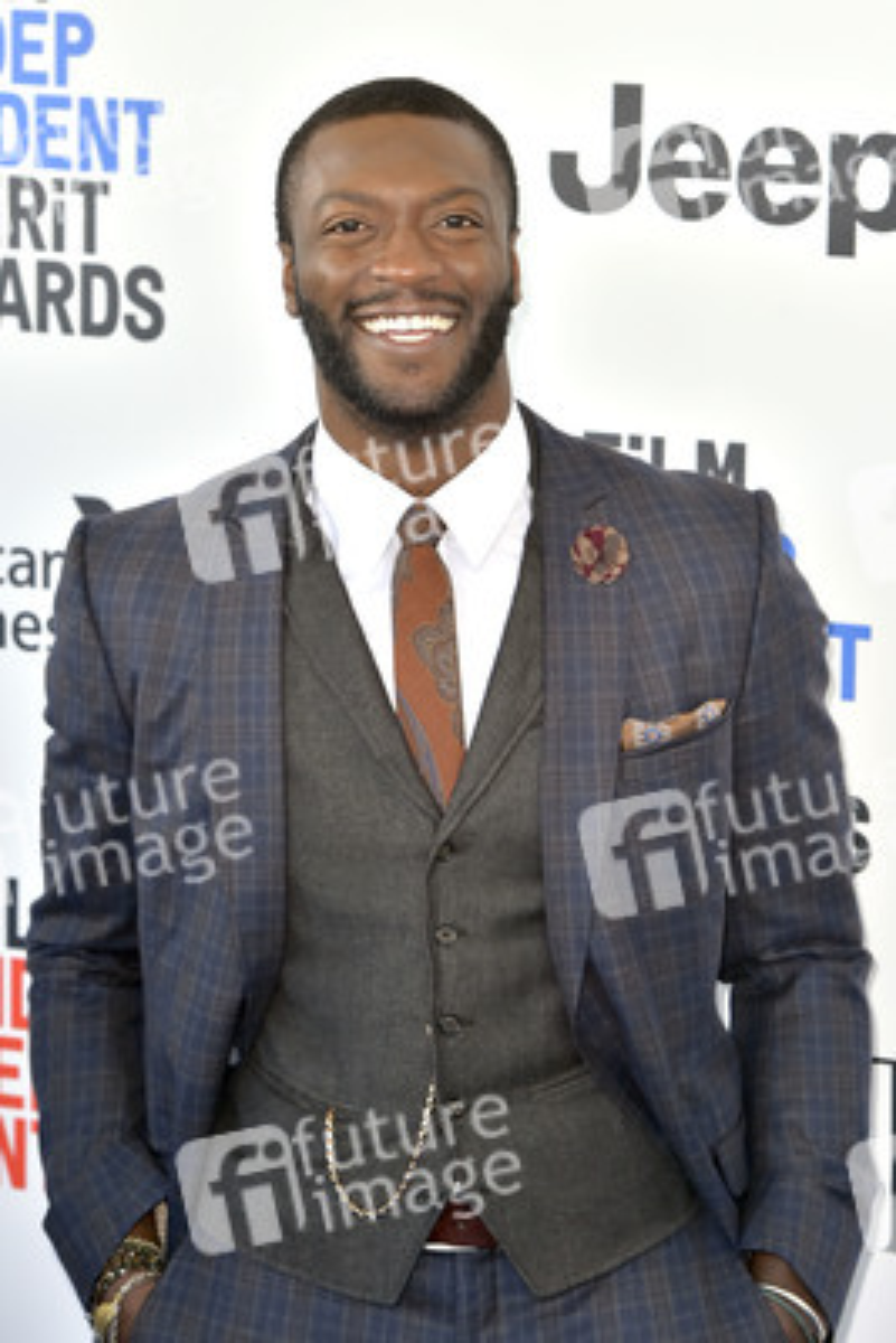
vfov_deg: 15.2
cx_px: 448
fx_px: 5035
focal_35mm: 135
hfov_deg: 10.2
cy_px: 672
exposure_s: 1/320
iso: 500
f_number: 6.3
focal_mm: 135
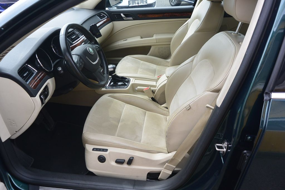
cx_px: 142
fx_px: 214
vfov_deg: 47.9
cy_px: 95
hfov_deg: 67.4
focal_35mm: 27
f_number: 4
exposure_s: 1/250
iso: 160
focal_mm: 10
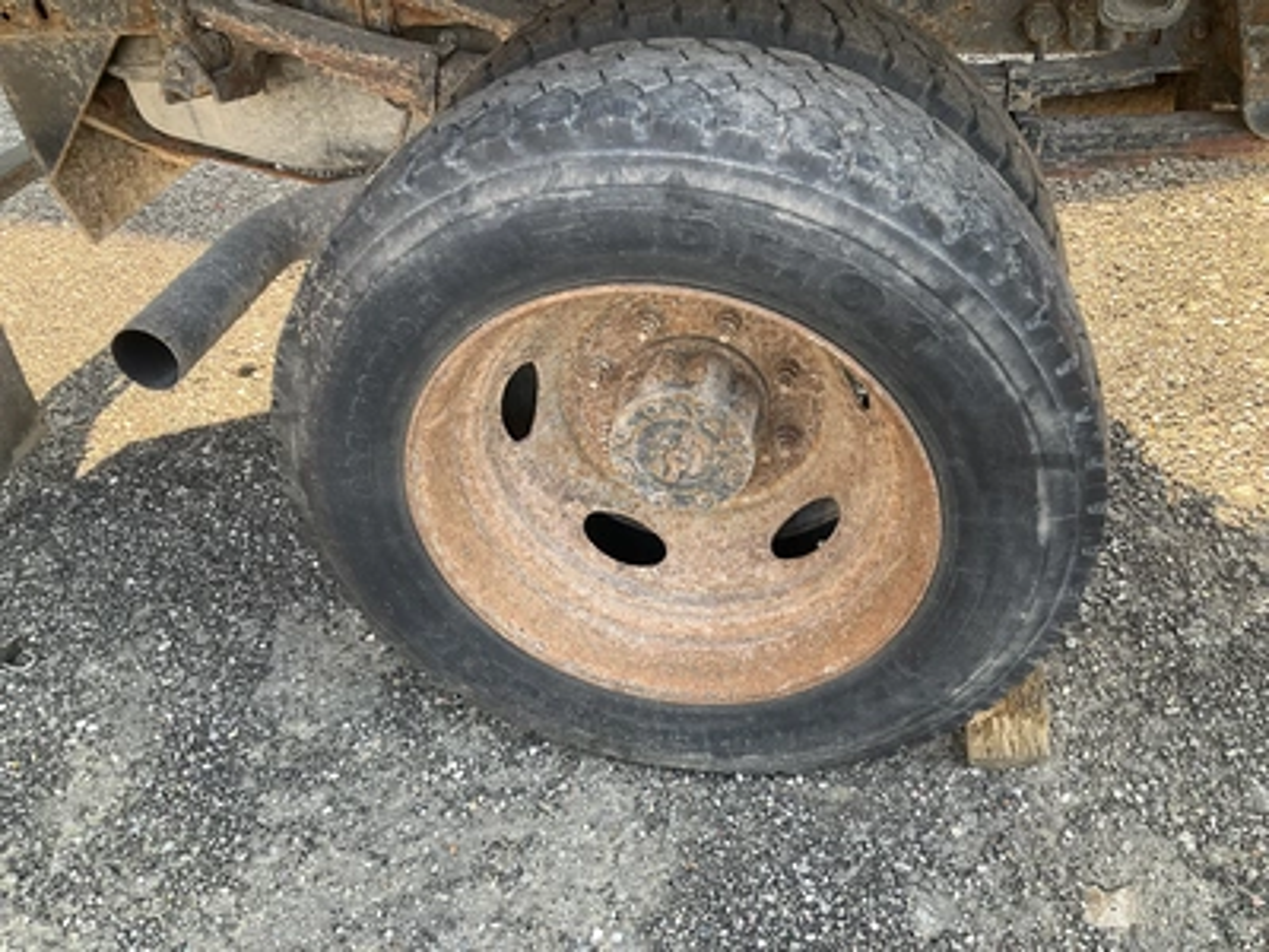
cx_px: 634
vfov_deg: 48.2
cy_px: 476
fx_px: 1063
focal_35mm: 29
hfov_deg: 61.7
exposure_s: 1/122
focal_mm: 3
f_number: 1.8
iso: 50
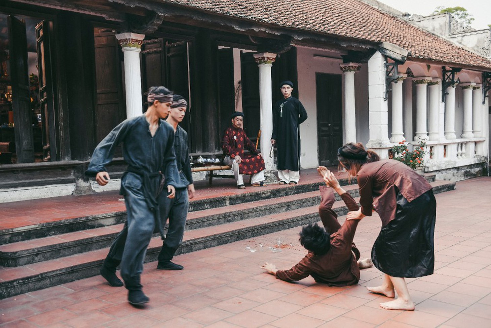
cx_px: 246
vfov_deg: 35.1
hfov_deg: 50.7
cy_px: 164
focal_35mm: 38
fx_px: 518
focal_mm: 38
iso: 320
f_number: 4
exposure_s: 1/200
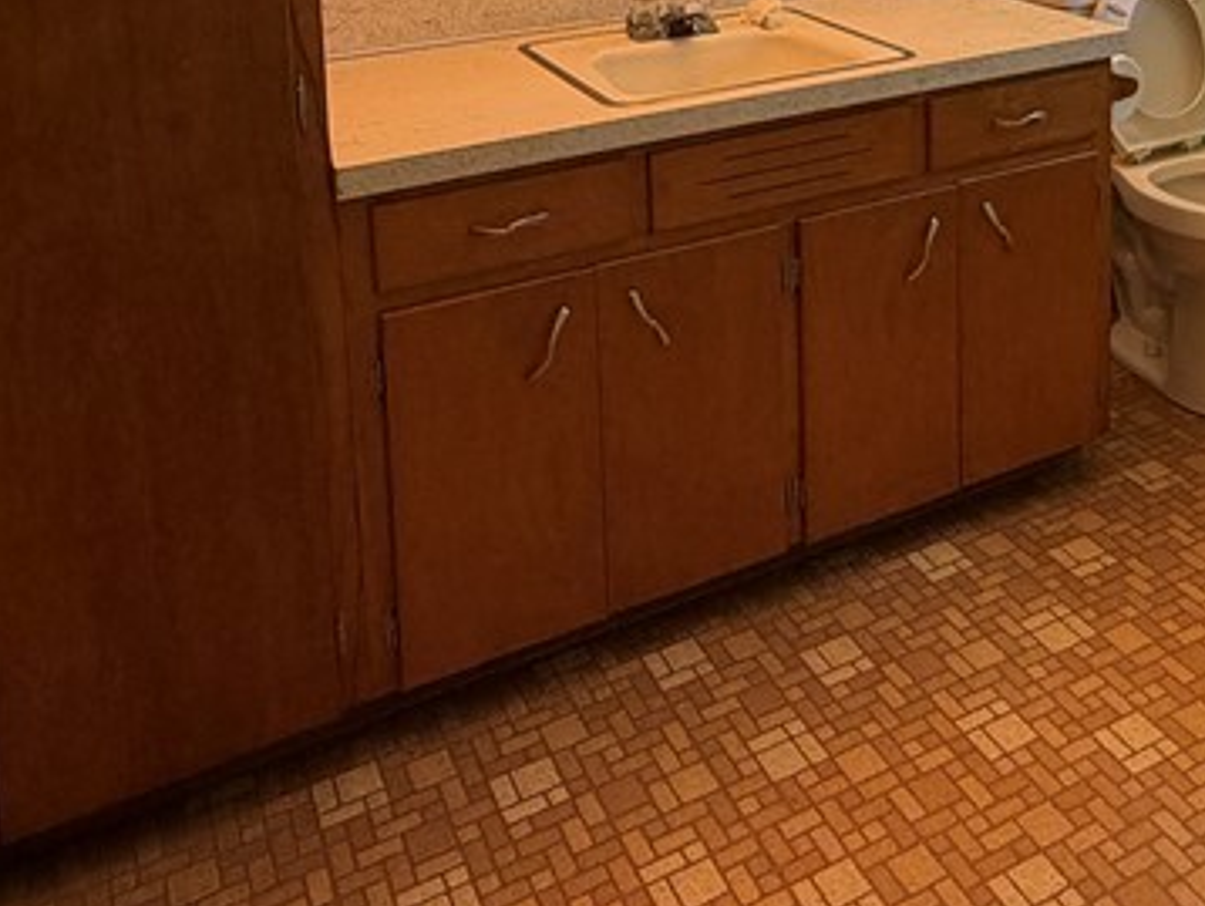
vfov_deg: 31.4
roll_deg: +1.1
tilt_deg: -6.8
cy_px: -125
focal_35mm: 40
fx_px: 1393
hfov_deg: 45.7
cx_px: 845
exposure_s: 1/60
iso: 200
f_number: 2.2
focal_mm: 2.22
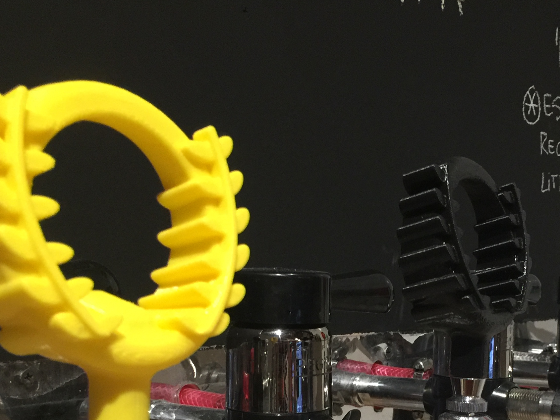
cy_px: 397
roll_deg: +0.8
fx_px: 906
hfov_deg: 34.1
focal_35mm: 56
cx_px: 366
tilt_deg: -5.7
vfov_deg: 25.1
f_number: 2.2
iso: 125
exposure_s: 1/10
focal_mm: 4.15
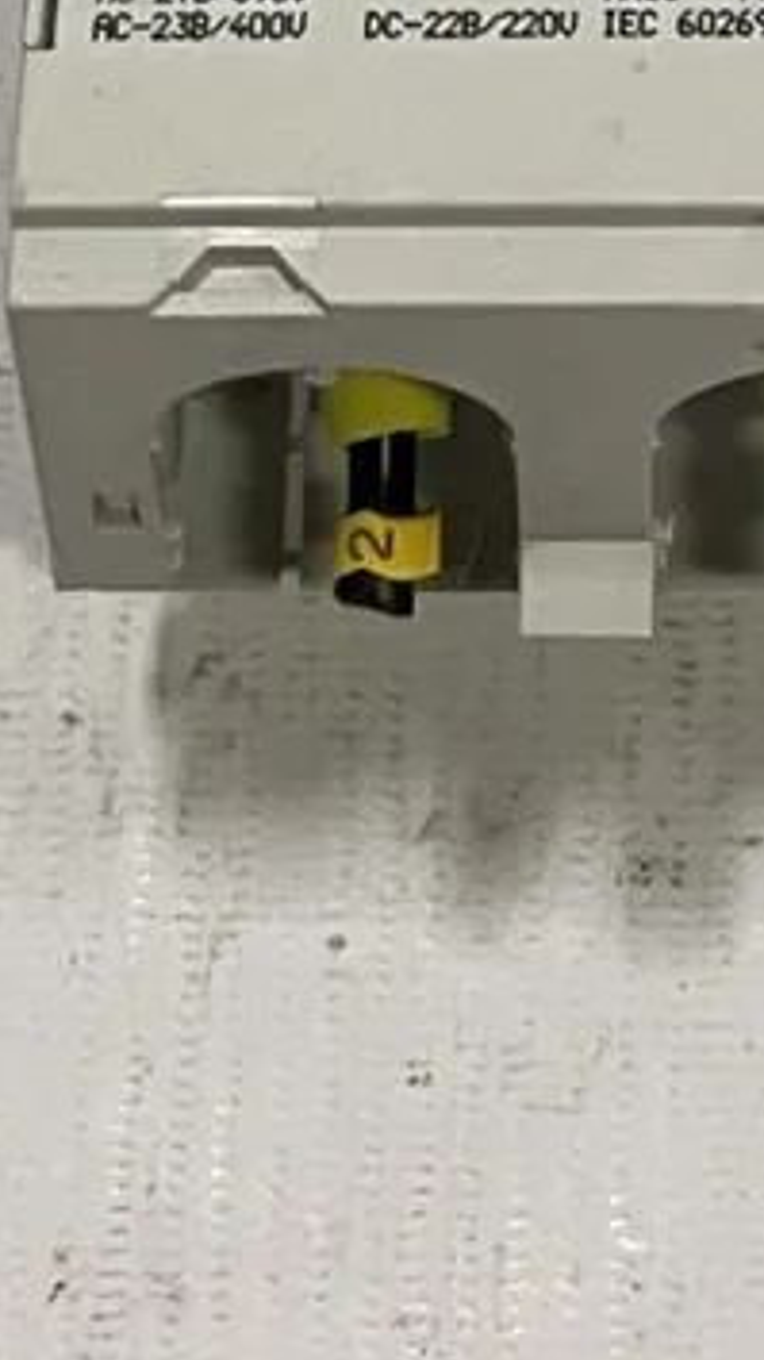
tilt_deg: -45.3
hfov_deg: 7.6
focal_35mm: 160
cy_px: -2263
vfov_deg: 10.7
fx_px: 5765
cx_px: 756
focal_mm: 4.2
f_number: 1.6
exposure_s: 1/60
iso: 100
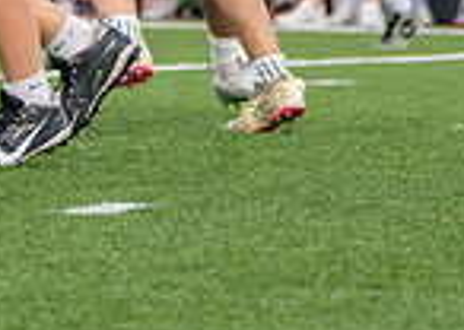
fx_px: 10783
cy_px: -281
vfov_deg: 1.8
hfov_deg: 2.5
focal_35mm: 819
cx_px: -106
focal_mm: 162
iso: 1000
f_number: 5
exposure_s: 1/1600
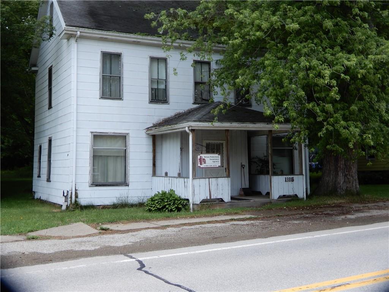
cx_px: 194
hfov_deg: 42.1
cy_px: 146
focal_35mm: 45
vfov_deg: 32.2
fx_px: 506
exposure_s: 1/400
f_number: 4
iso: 80
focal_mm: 8
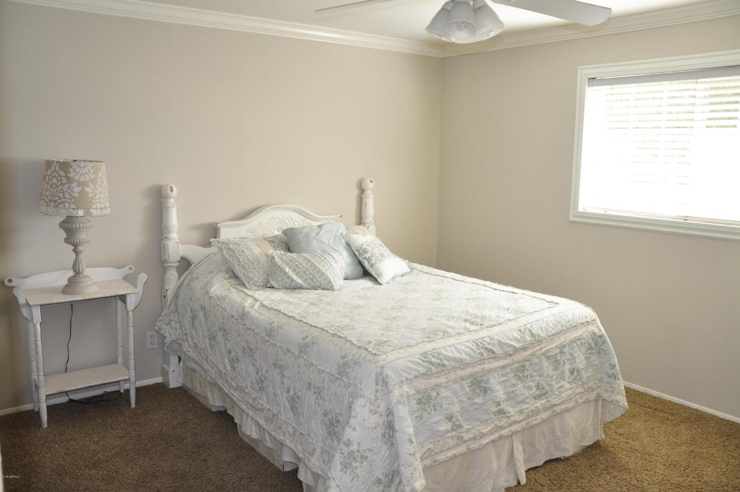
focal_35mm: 27
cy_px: 246
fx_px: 554
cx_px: 370
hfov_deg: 67.4
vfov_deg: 47.8
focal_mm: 18
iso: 400
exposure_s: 1/60
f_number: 3.5
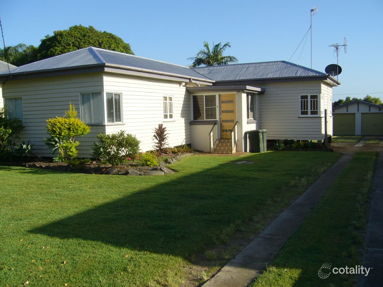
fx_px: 387
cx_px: 192
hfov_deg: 52.6
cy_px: 144
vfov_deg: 40.7
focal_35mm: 35
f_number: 5.6
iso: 80
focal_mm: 5.8
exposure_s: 1/250
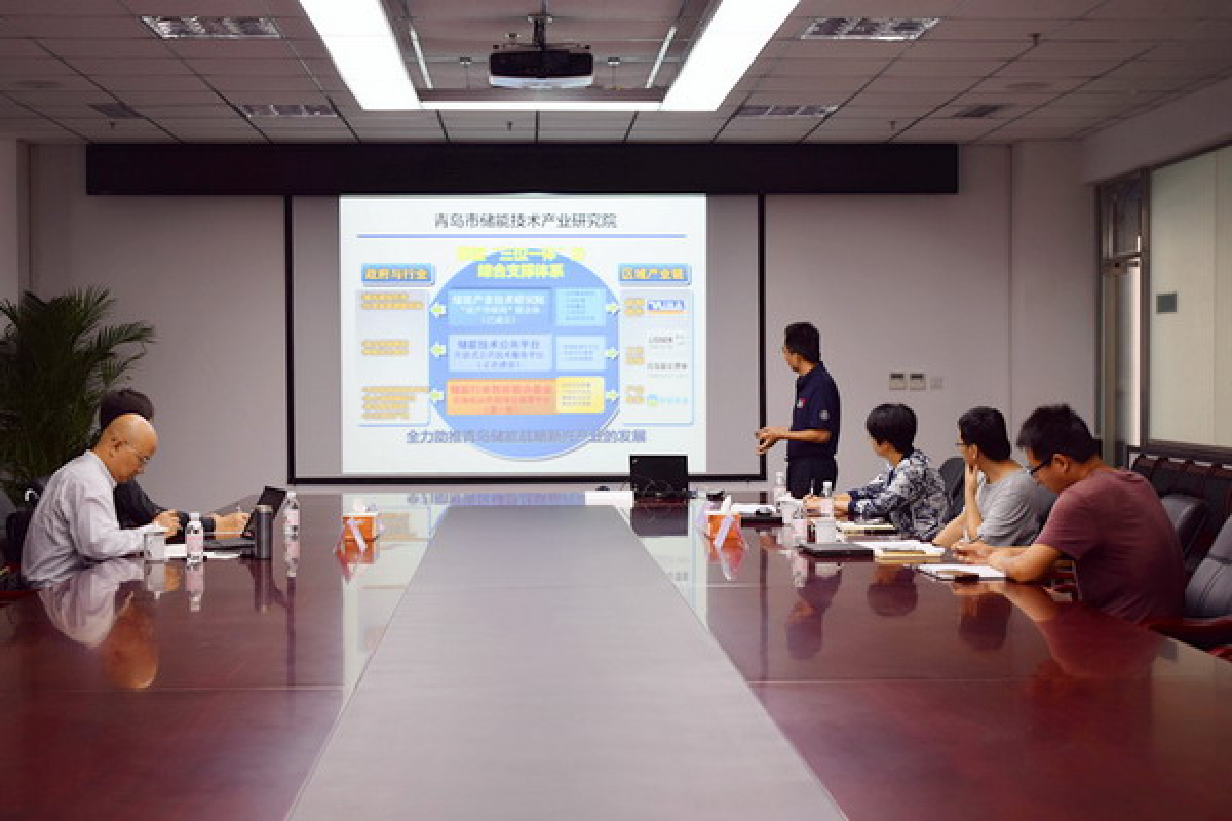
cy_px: 410
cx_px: 616
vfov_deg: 23.8
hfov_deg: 35.1
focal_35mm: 57
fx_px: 1951
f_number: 4.8
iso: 100
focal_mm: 38
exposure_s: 1/15
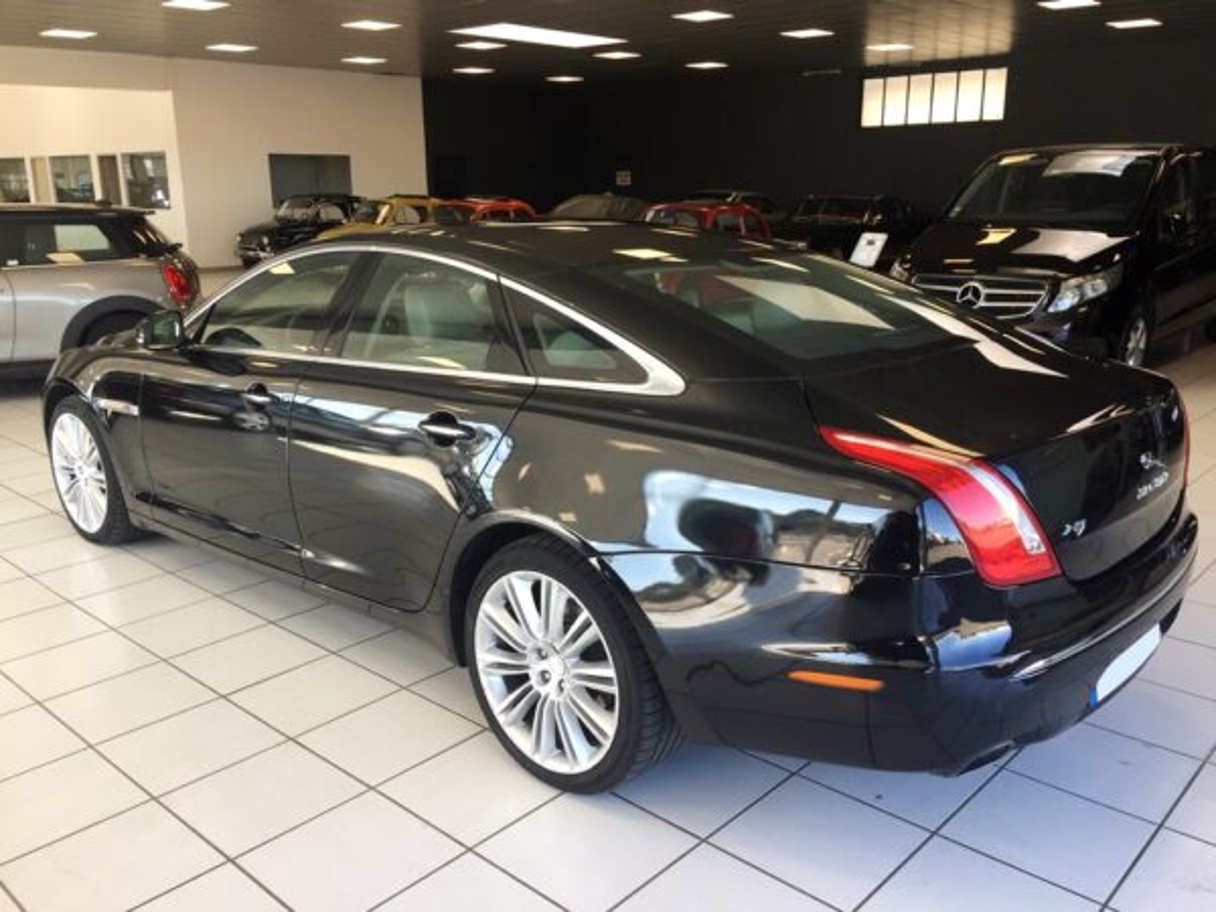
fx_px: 1019
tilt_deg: -15.2
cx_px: 608
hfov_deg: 61.7
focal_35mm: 29
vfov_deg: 48.2
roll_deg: -1.4
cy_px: 456
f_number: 2.2
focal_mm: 4.15
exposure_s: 1/100
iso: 32
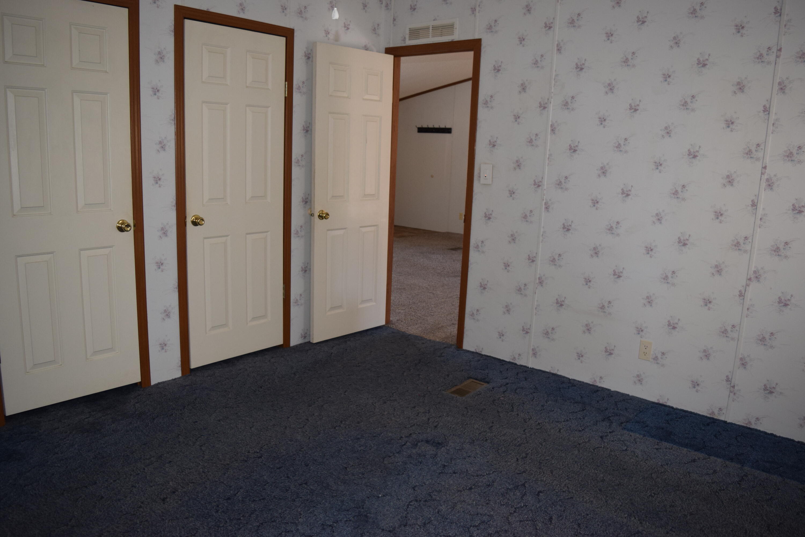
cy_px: 268
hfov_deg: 67.4
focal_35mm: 27
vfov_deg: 47.9
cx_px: 402
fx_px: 604
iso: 800
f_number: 4
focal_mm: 18
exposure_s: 1/60
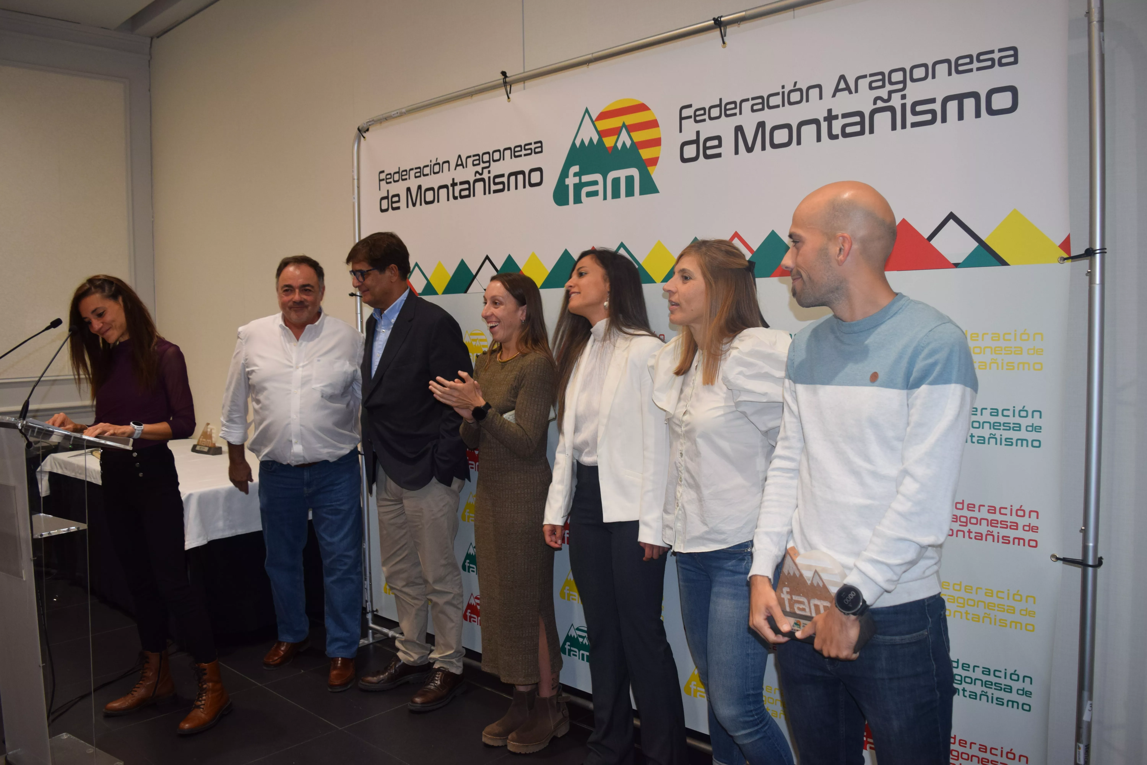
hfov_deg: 67.4
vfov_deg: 47.9
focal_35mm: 27
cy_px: 382
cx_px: 574
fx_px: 860
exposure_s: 1/100
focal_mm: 18
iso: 800
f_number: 5
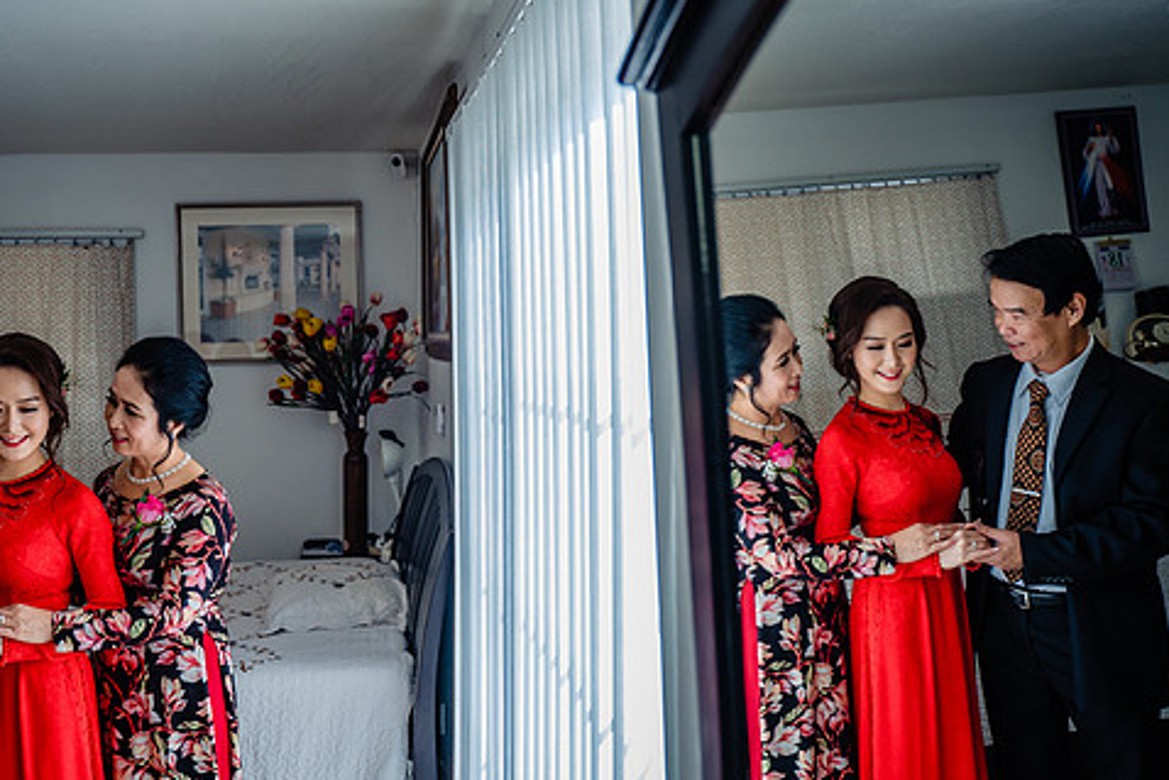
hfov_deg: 55.3
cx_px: 465
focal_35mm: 34
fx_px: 1104
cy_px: 383
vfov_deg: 38.9
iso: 250
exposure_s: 1/320
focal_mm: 28
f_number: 3.2
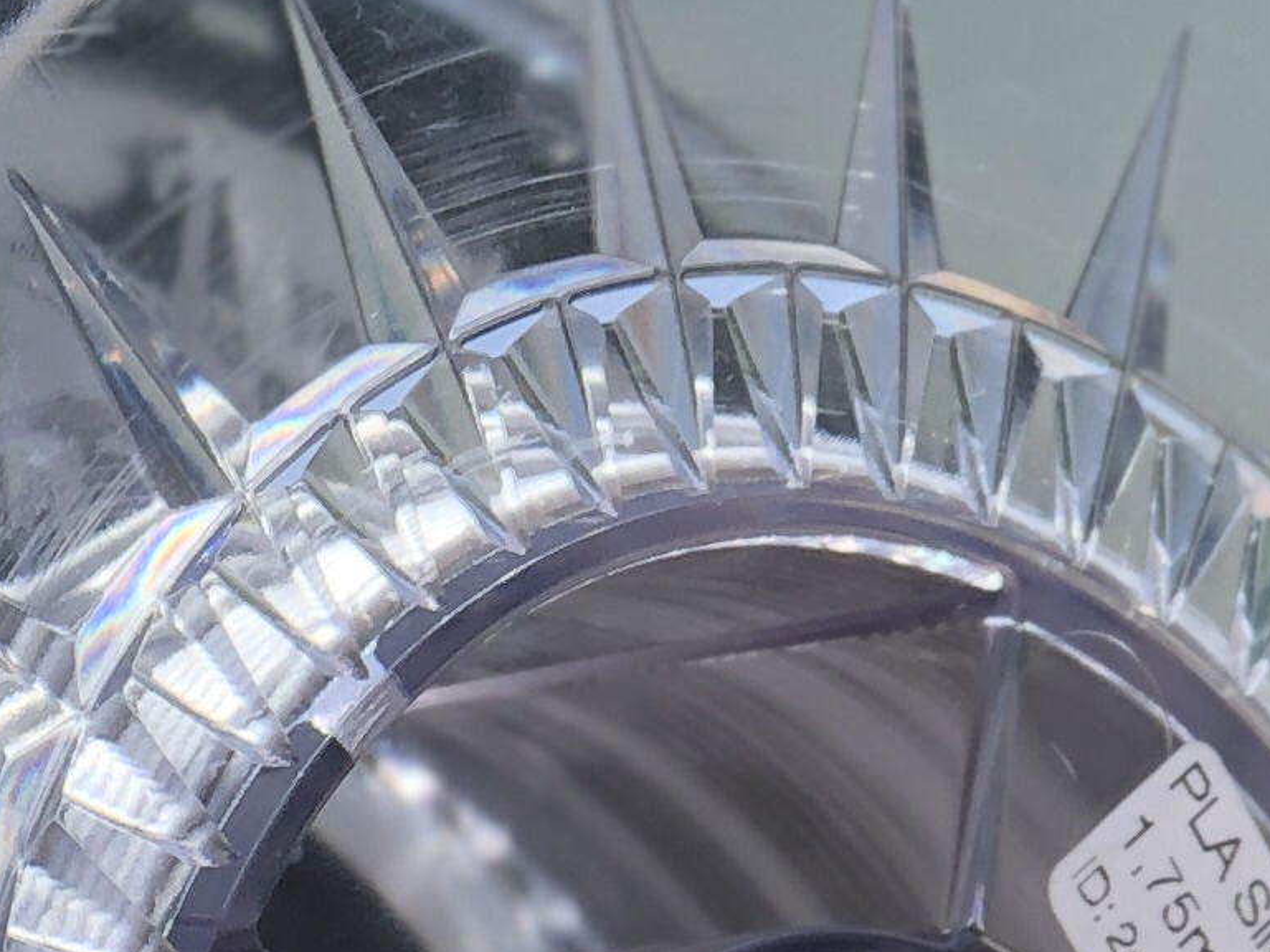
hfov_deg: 6.6
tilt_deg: +4.1
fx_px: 10965
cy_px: 1608
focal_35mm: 299
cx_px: -519
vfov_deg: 4.9
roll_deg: -1.4
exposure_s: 1/353
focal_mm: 6.6
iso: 20
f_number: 2.8
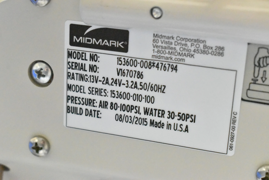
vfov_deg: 19.0
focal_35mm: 72
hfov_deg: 28.1
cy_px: 90
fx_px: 538
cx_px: 134
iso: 25600
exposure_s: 1/80
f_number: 8
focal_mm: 48
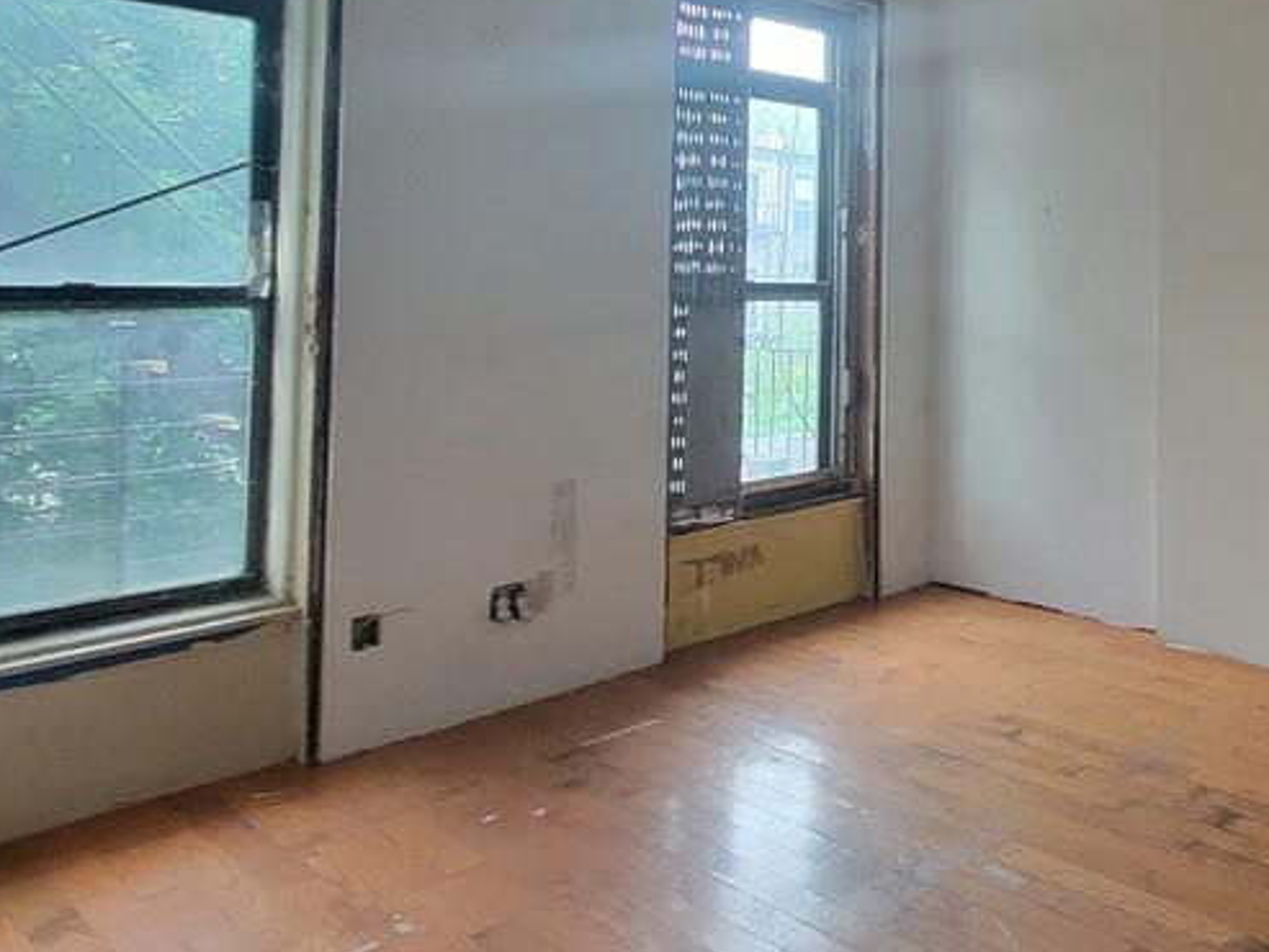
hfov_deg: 51.3
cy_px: 252
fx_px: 990
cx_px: 1290
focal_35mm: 27
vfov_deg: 49.6
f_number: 2.2
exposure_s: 1/60
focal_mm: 2.2
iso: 400
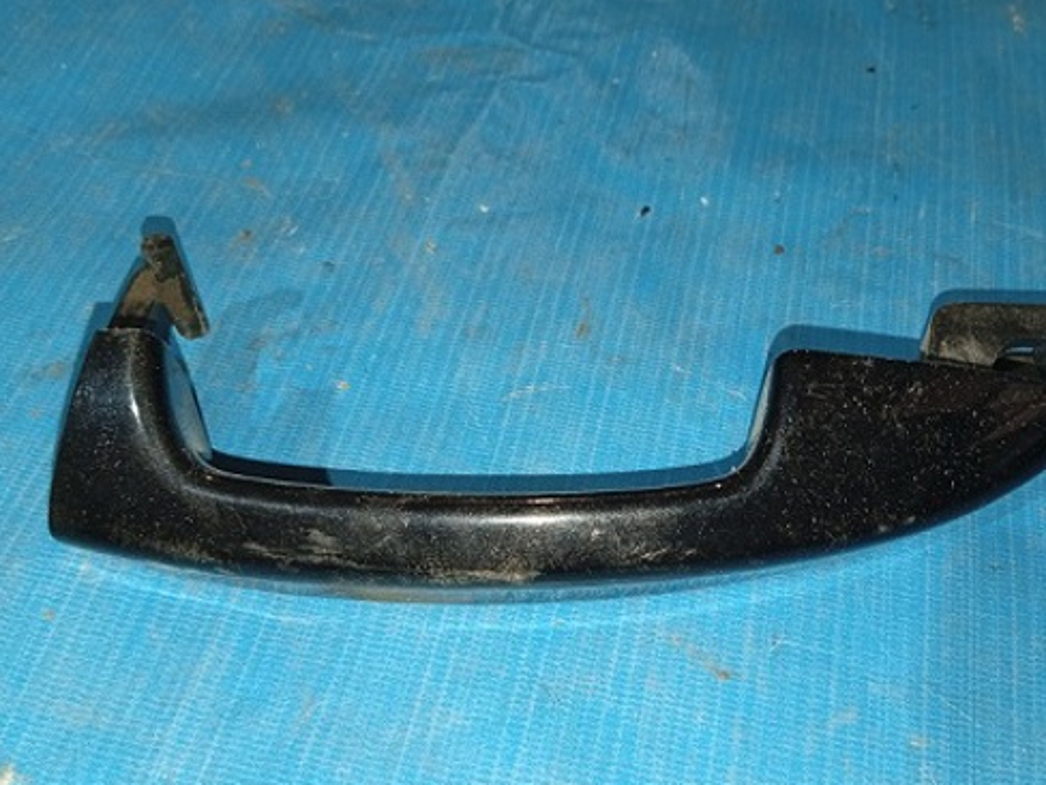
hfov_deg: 53.7
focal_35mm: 34
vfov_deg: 41.8
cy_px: 397
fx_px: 1027
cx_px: 606
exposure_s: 1/33.3
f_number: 1.8
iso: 639
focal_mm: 3.96
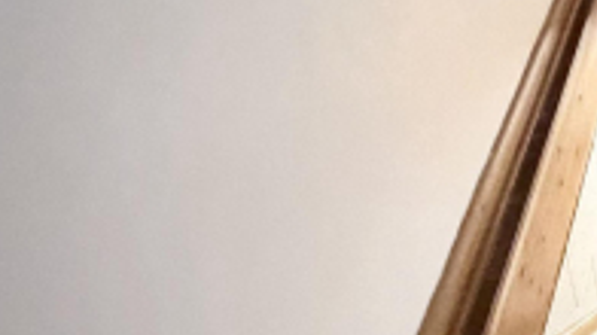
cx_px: 797
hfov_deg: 30.4
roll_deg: -2.7
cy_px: 238
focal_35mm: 52
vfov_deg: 22.9
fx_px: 823
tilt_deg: -44.5
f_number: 2.2
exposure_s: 1/40
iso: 1600
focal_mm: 2.22
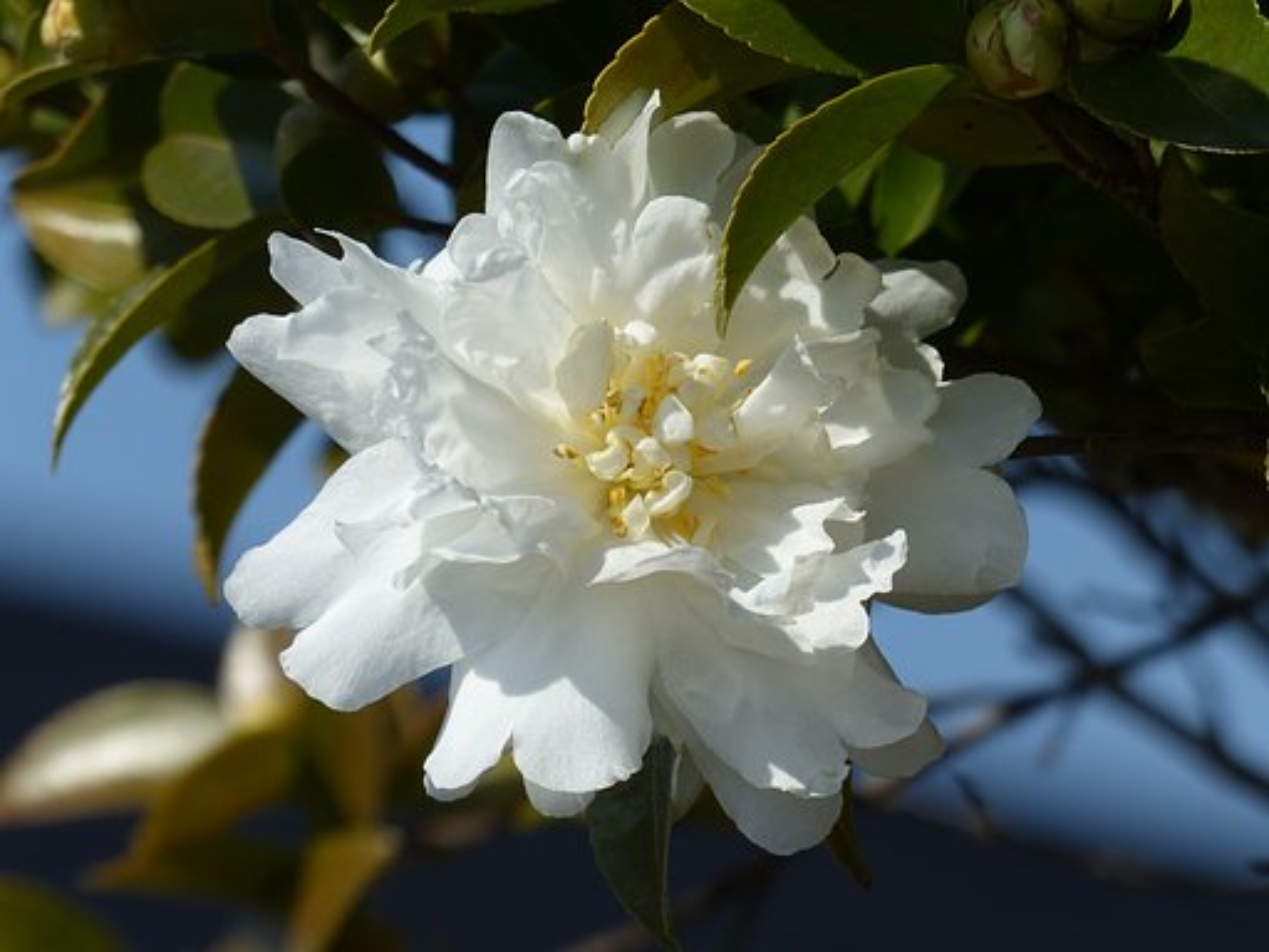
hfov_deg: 4.6
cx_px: 634
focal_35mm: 428
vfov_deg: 3.5
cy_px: 476
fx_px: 15690
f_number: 4
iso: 100
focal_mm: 77
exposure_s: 1/1600
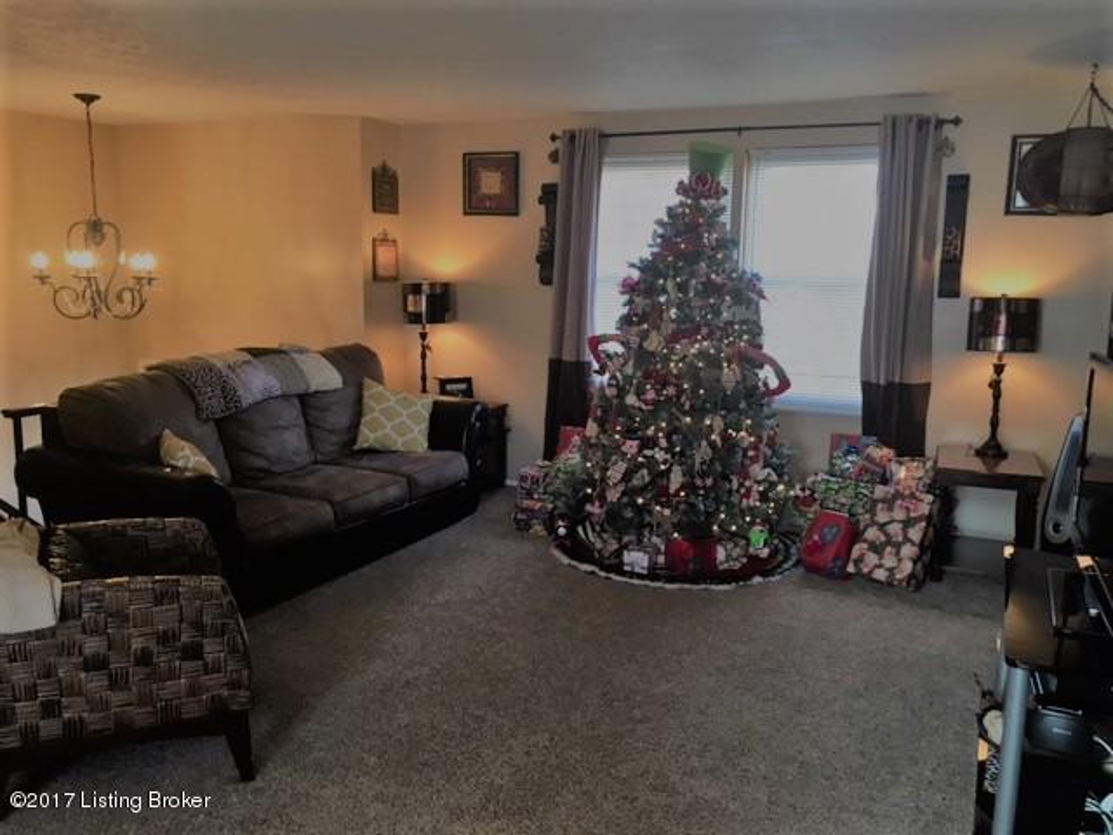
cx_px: 556
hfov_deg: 61.7
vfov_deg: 48.2
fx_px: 932
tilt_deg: -9.7
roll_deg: -1.3
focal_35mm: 29
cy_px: 418
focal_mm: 4.15
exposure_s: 1/30
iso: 64
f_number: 2.2
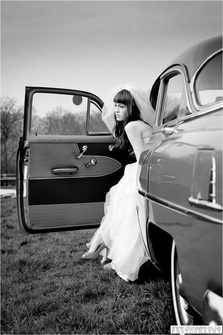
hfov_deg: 27.0
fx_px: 465
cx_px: 112
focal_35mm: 50
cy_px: 168
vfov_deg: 39.6
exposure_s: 1/320
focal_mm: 50
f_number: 5
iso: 200
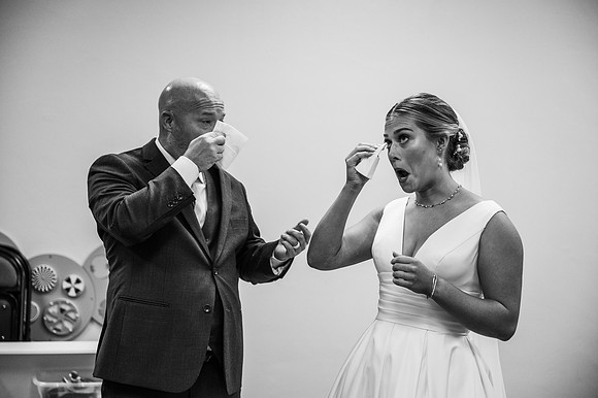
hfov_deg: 31.4
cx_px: 299
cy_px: 199
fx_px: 1062
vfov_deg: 21.2
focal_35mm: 64
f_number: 3.2
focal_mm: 64
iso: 2000
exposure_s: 1/320
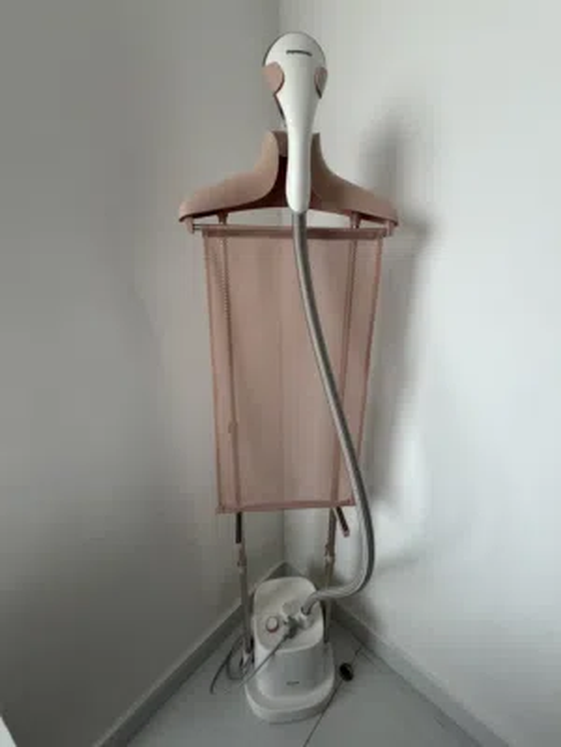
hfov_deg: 85.7
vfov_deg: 102.1
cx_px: 280
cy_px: 374
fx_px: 303
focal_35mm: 14
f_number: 2.2
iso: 400
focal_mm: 2.22
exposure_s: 1/60
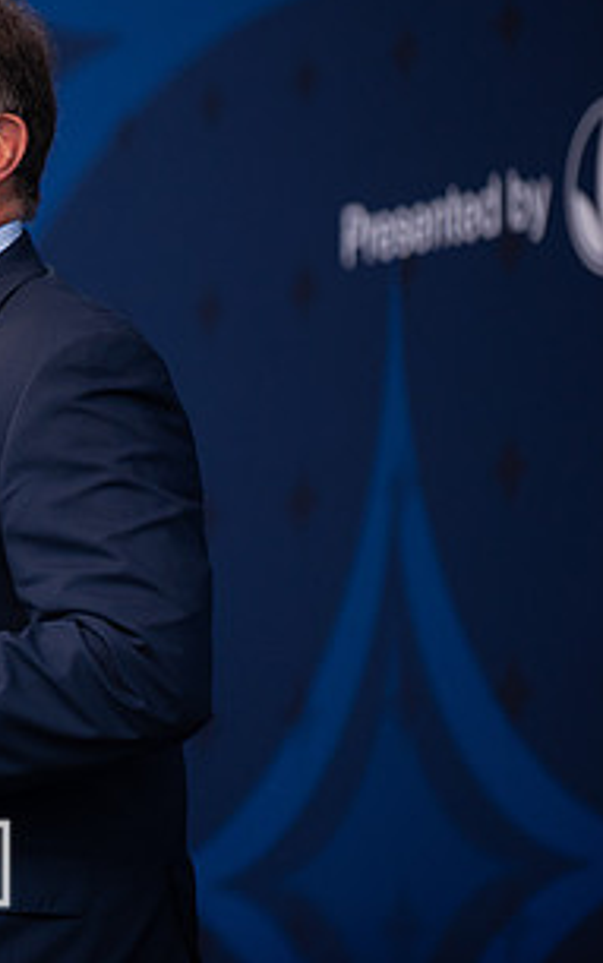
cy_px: 388
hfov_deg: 4.2
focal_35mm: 310
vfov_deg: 6.8
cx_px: -215
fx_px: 8140
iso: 400
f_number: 2.8
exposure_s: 1/1250
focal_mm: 160
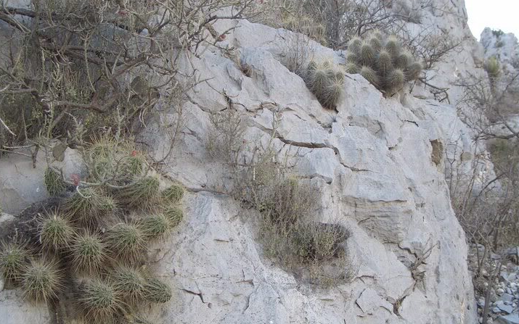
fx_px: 750
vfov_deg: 24.4
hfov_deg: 38.2
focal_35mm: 53
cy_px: 187
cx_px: 261
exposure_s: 1/100
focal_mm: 8.2
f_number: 3.1
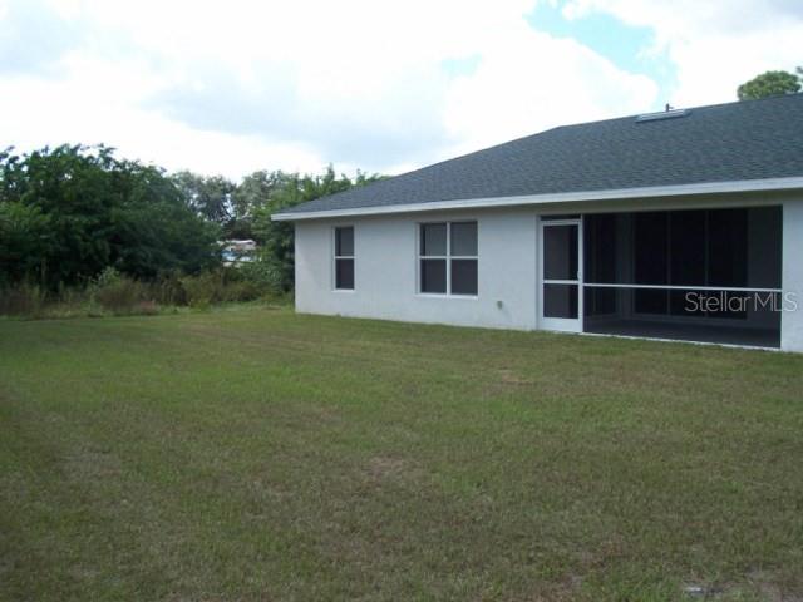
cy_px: 301
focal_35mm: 34
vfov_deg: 41.8
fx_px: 789
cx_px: 402
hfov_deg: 54.0
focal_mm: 5.6
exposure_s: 1/180
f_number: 5.6
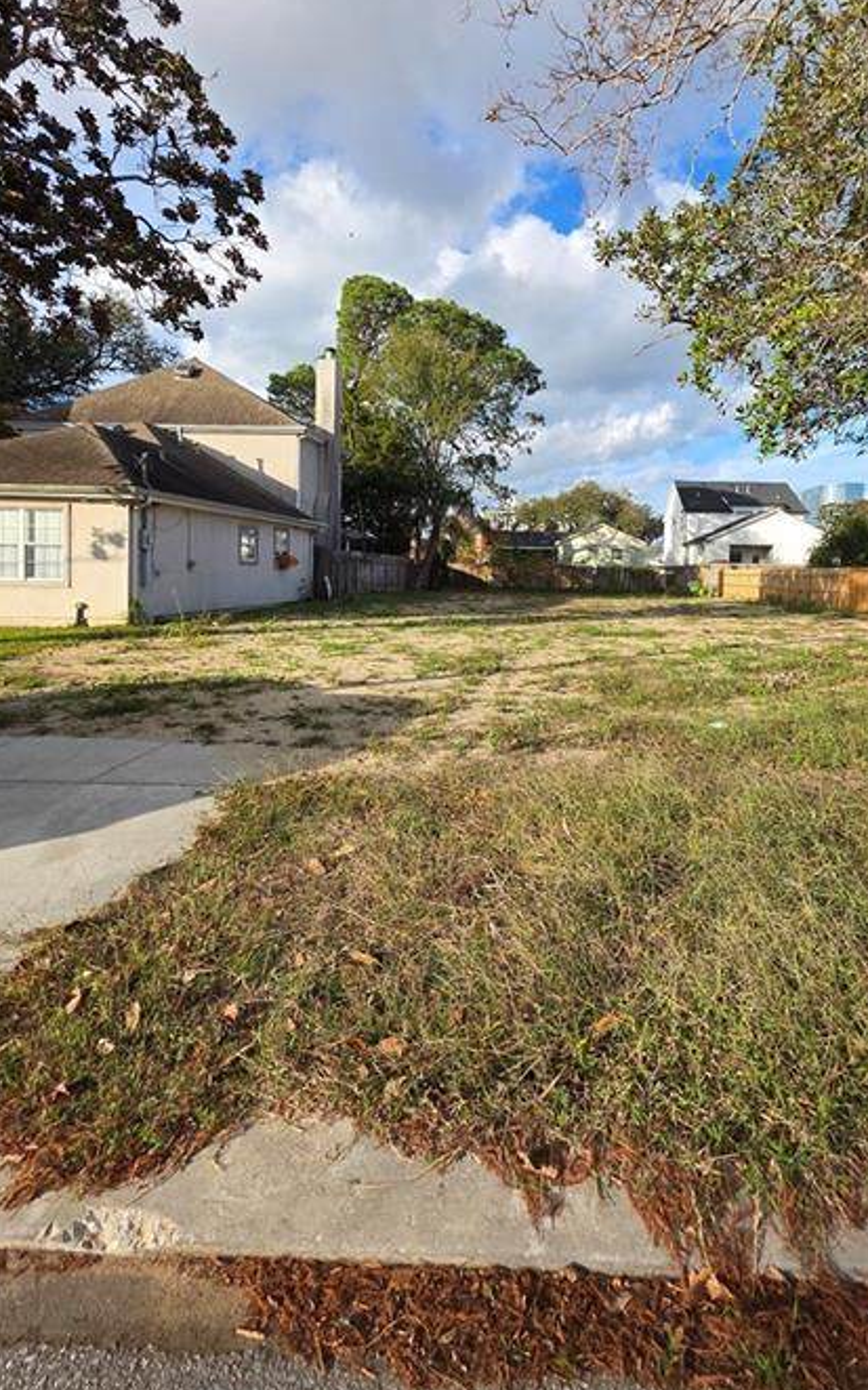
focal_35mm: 16
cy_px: 593
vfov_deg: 97.1
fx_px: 606
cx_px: 532
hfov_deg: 70.3
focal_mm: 2.2
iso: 40
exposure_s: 1/1222
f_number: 1.9
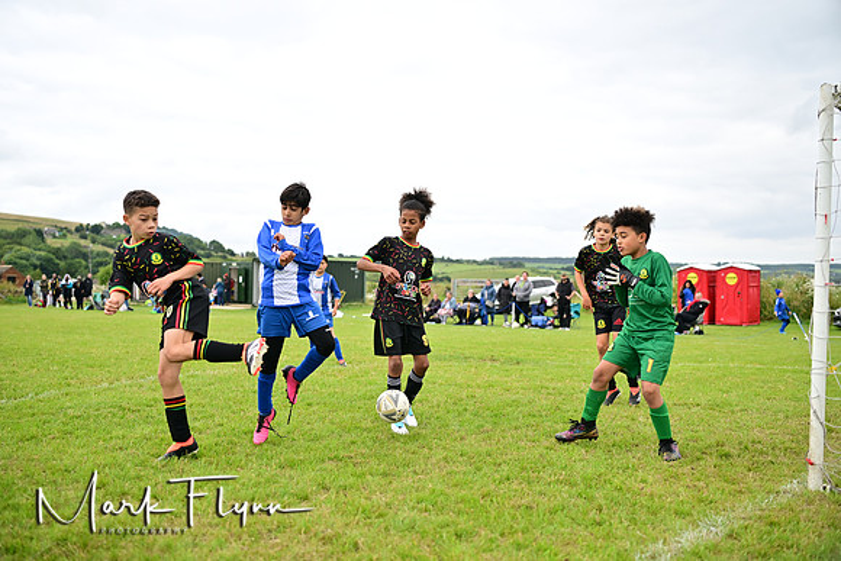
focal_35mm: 35
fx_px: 818
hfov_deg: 54.4
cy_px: 280
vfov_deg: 37.9
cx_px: 420
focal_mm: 35
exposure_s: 1/2500
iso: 400
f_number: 2.2
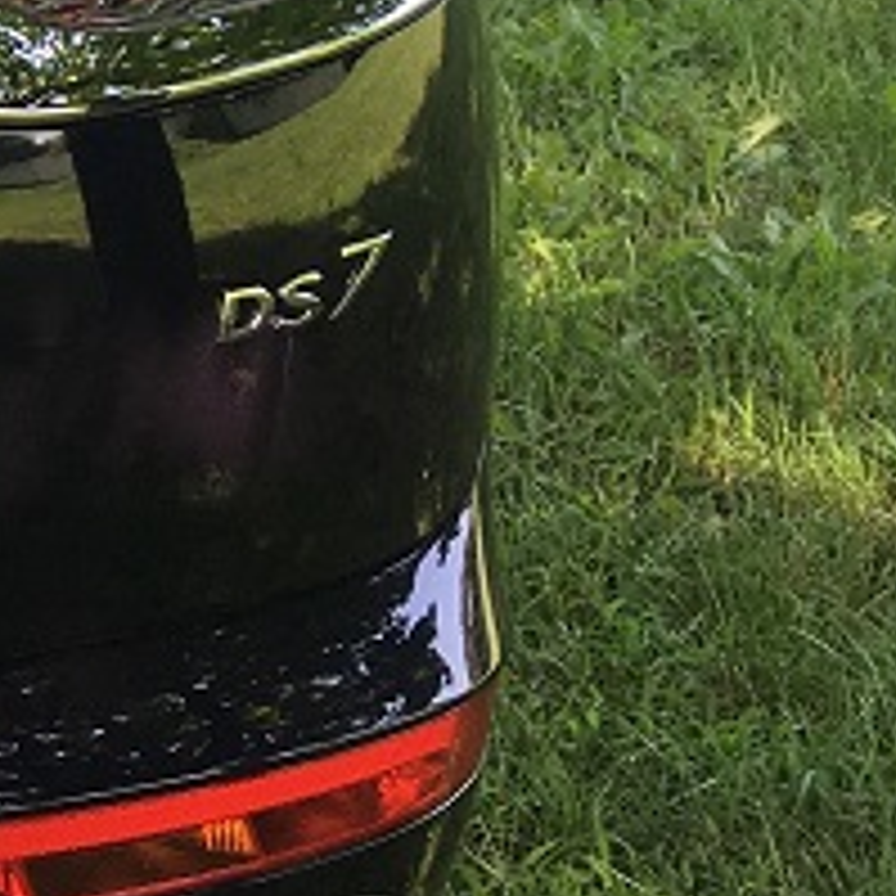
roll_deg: +1.5
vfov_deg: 13.2
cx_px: -1283
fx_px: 3866
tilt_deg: -23.0
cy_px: 230
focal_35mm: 132
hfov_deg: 11.0
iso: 25
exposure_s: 1/148
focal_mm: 4.15
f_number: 2.2
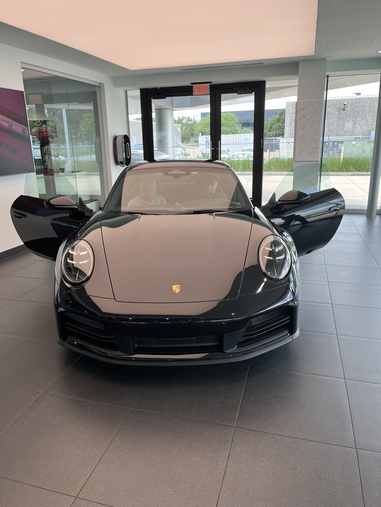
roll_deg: +1.1
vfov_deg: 67.3
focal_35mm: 26
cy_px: 254
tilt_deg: -15.8
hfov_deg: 53.1
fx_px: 382
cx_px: 190
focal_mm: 5.1
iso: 50
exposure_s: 1/200
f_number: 1.6
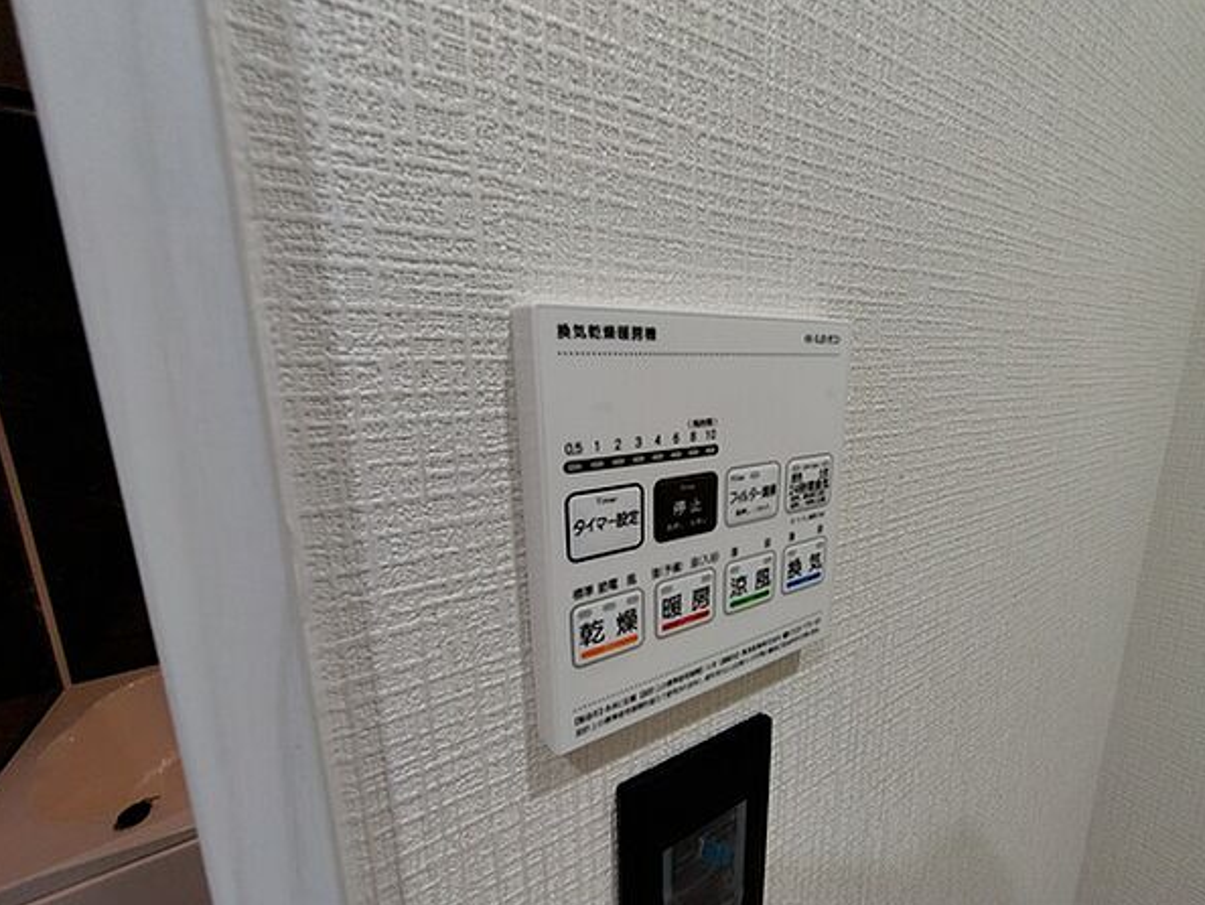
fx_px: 488
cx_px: 637
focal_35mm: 14
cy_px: 467
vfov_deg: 85.7
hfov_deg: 101.9
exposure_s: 1/50
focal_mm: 2.16
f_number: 2.2
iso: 378
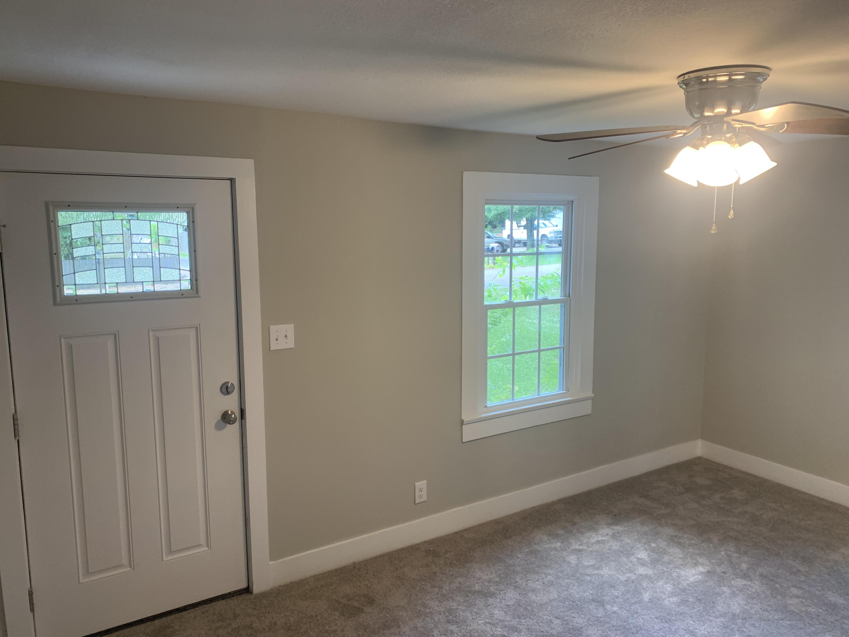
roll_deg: -0.1
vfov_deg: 53.1
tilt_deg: -8.0
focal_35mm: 26
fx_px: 638
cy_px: 318
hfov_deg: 67.3
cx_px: 424
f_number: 1.8
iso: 80
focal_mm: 4.25
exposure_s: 1/60
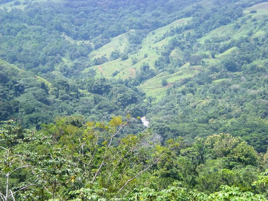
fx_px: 883
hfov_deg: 17.3
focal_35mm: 114
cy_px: 100
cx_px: 134
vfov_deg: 13.0
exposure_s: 1/103
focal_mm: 18.9
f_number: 5.9
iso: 72
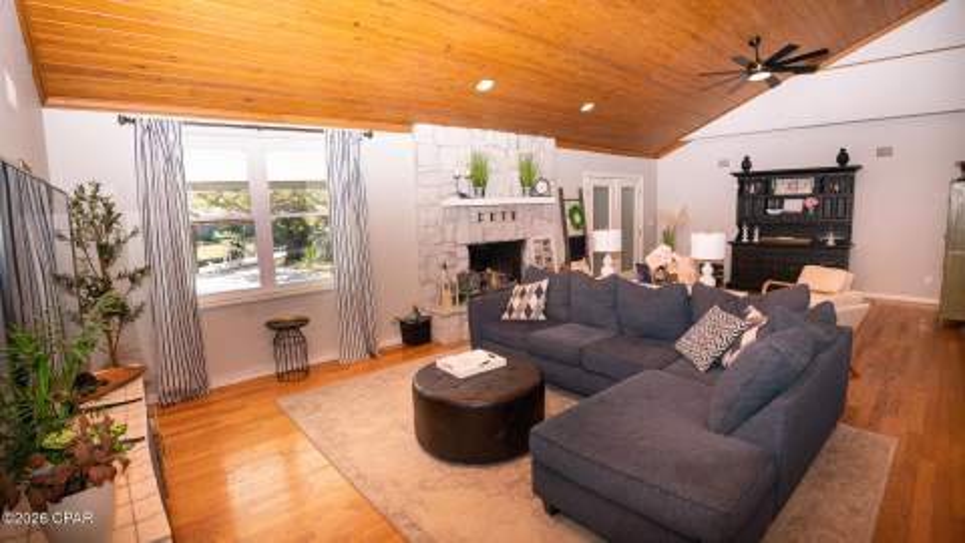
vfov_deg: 64.7
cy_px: 272
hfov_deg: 96.7
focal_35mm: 17
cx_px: 482
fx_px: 429
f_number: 6.3
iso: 400
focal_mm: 16
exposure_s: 1/250
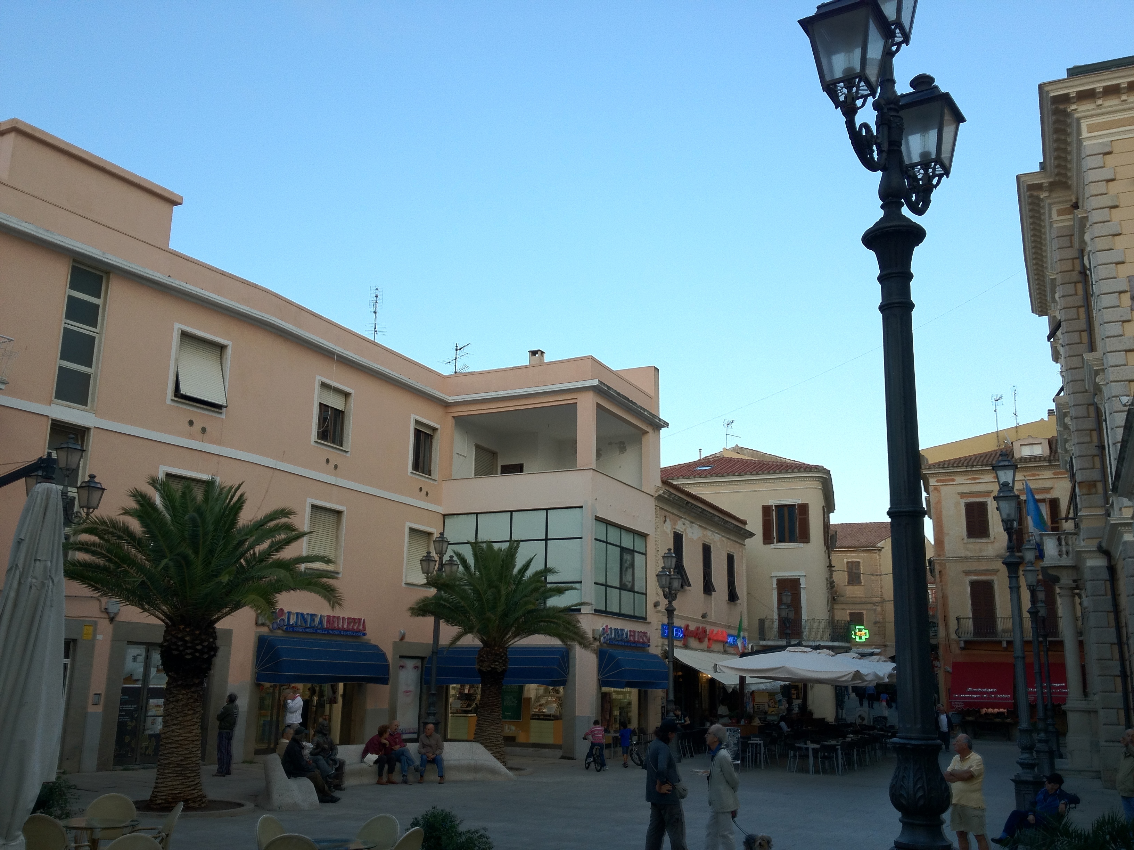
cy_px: 425
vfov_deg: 40.7
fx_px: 1147
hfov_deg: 52.6
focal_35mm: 35
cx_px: 567
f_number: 2.4
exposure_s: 1/265
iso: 64
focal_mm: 4.28
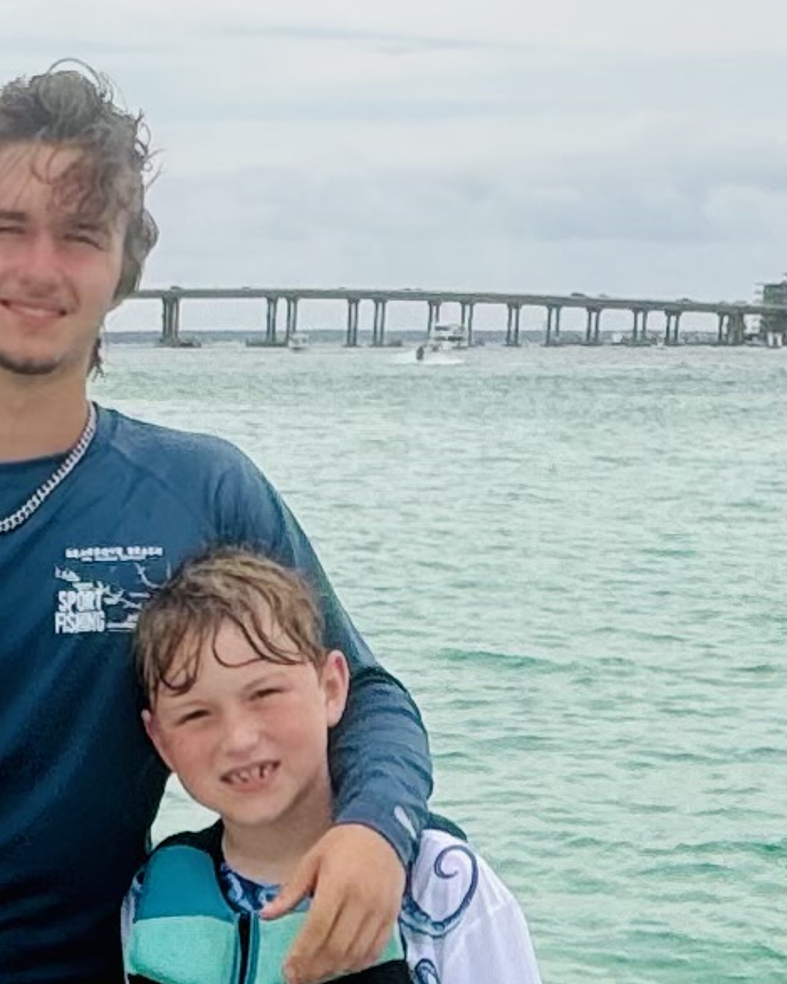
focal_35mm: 94
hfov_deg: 15.8
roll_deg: -0.4
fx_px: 2736
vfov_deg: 19.1
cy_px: 1219
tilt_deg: -18.7
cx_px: -136
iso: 50
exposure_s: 1/1637
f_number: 2.2
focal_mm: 2.22
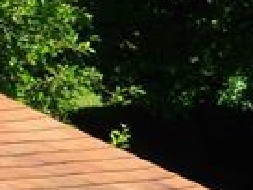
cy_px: 419
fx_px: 3175
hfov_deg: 4.4
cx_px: -577
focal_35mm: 434
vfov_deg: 3.4
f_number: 11
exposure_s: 1/500
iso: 400
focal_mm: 38
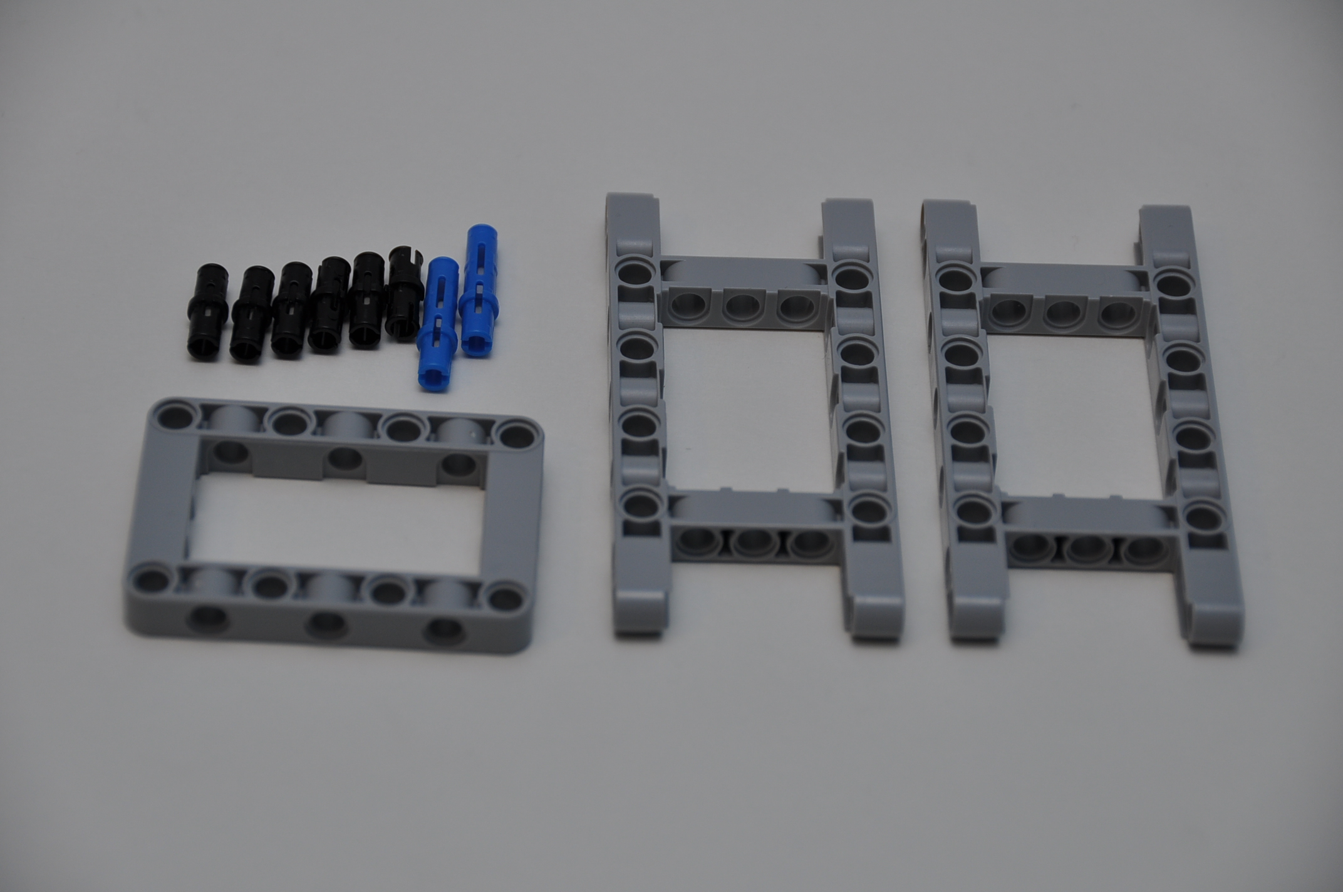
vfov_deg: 9.6
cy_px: 446
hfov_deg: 14.4
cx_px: 672
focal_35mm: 142
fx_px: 5310
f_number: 5.3
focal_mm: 95
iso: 200
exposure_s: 1/60
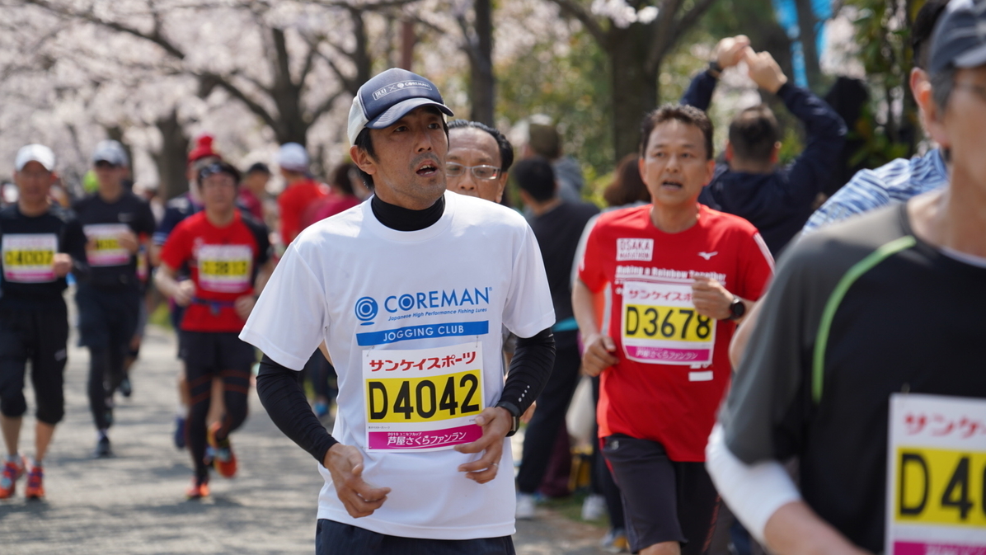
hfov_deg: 13.2
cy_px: 226
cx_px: 493
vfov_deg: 7.4
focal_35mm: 163
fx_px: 4262
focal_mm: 155
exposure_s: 1/320
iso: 125
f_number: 5.6
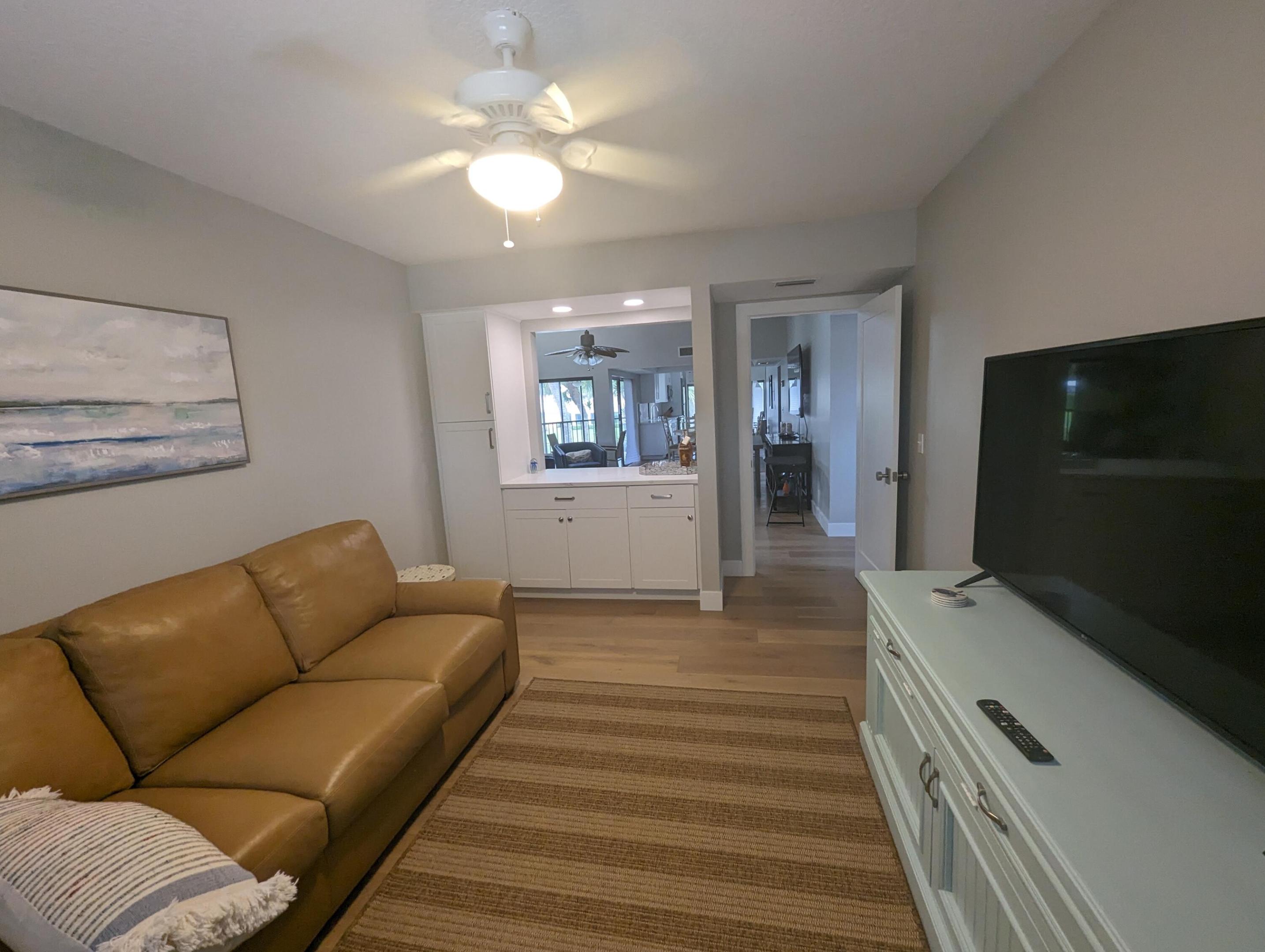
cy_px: 476
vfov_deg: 90.1
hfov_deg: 106.1
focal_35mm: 13
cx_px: 632
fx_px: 476
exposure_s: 1/64.6
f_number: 2.2
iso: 197
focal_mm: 1.95
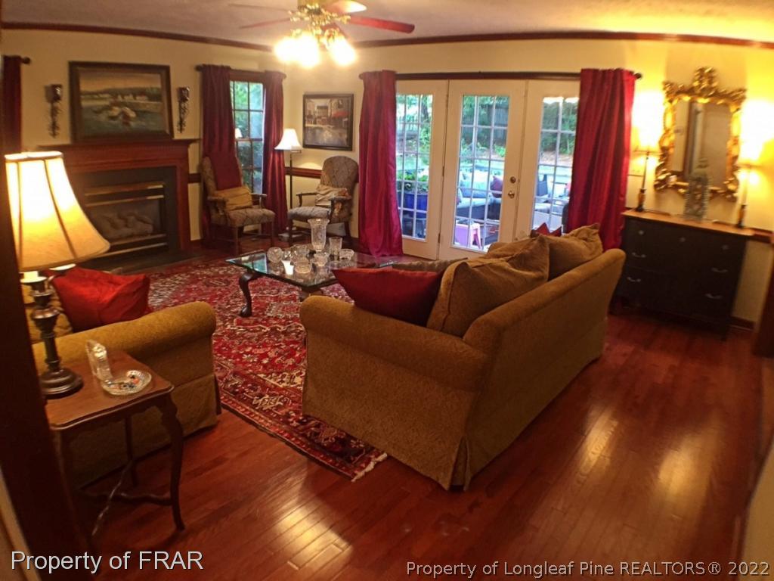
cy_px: 290
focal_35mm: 29
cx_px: 387
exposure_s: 1/30
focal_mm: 4.15
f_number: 2.2
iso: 160
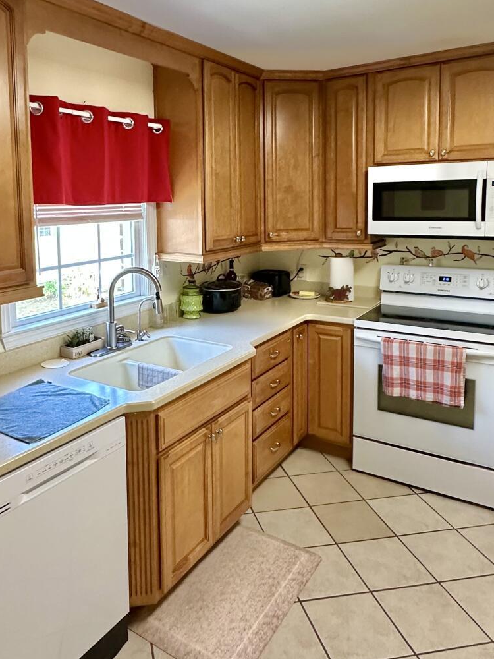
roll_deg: +0.9
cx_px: 171
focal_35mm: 28
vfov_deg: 62.6
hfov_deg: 49.0
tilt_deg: -5.7
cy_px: 248
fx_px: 533
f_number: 2.2
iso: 320
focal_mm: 2.22
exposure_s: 1/120
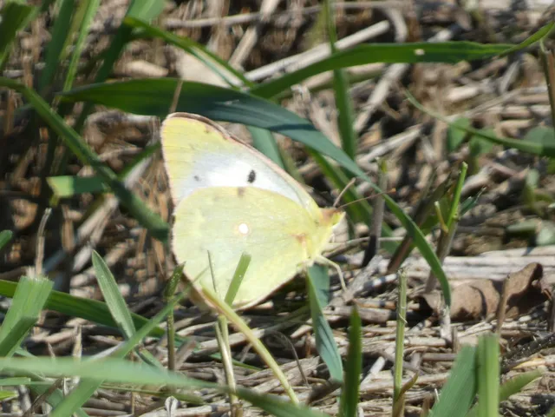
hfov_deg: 1.7
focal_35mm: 1200
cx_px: 278
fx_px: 19240
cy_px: 208
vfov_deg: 1.2
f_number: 5.9
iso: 80
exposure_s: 1/160
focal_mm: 215
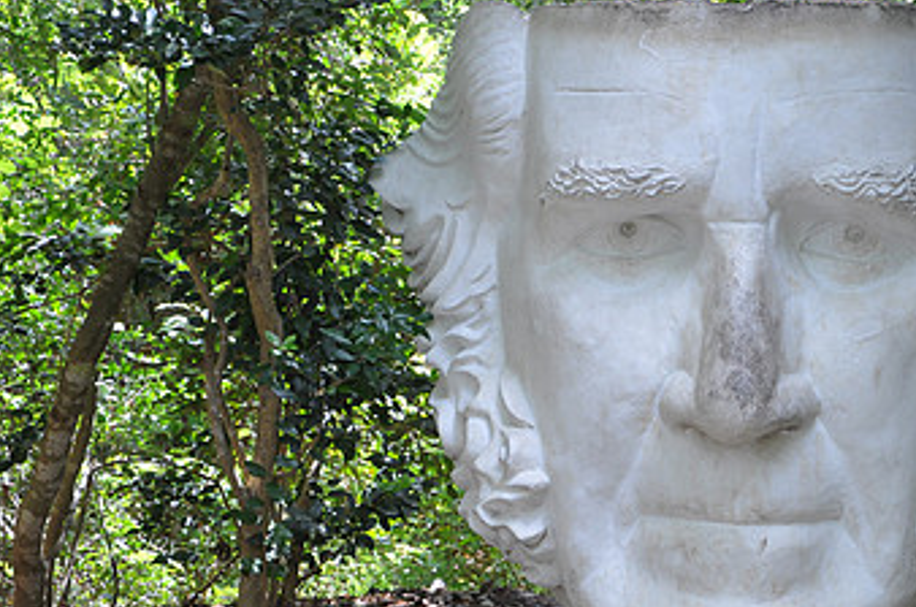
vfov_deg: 11.8
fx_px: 2942
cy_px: 419
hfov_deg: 17.5
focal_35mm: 116
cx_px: 756
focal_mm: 45
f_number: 5.6
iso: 250
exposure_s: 1/30
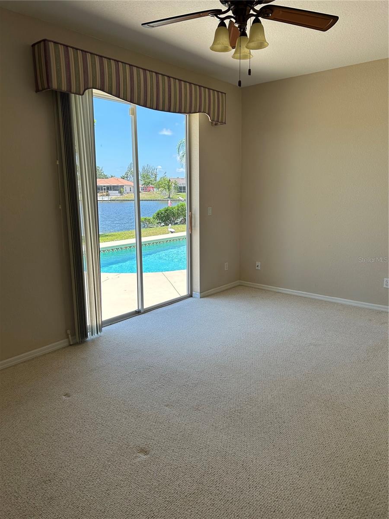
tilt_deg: -9.8
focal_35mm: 26
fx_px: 390
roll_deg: +0.4
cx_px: 194
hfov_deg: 53.1
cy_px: 260
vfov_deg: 67.3
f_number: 1.5
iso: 50
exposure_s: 1/572
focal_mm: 5.7
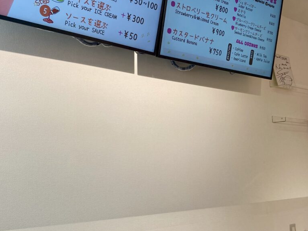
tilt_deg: +10.9
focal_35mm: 47
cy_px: 97
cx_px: 186
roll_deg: +1.2
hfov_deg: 40.2
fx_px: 418
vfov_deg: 30.8
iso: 50
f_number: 1.8
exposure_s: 1/117
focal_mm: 3.99
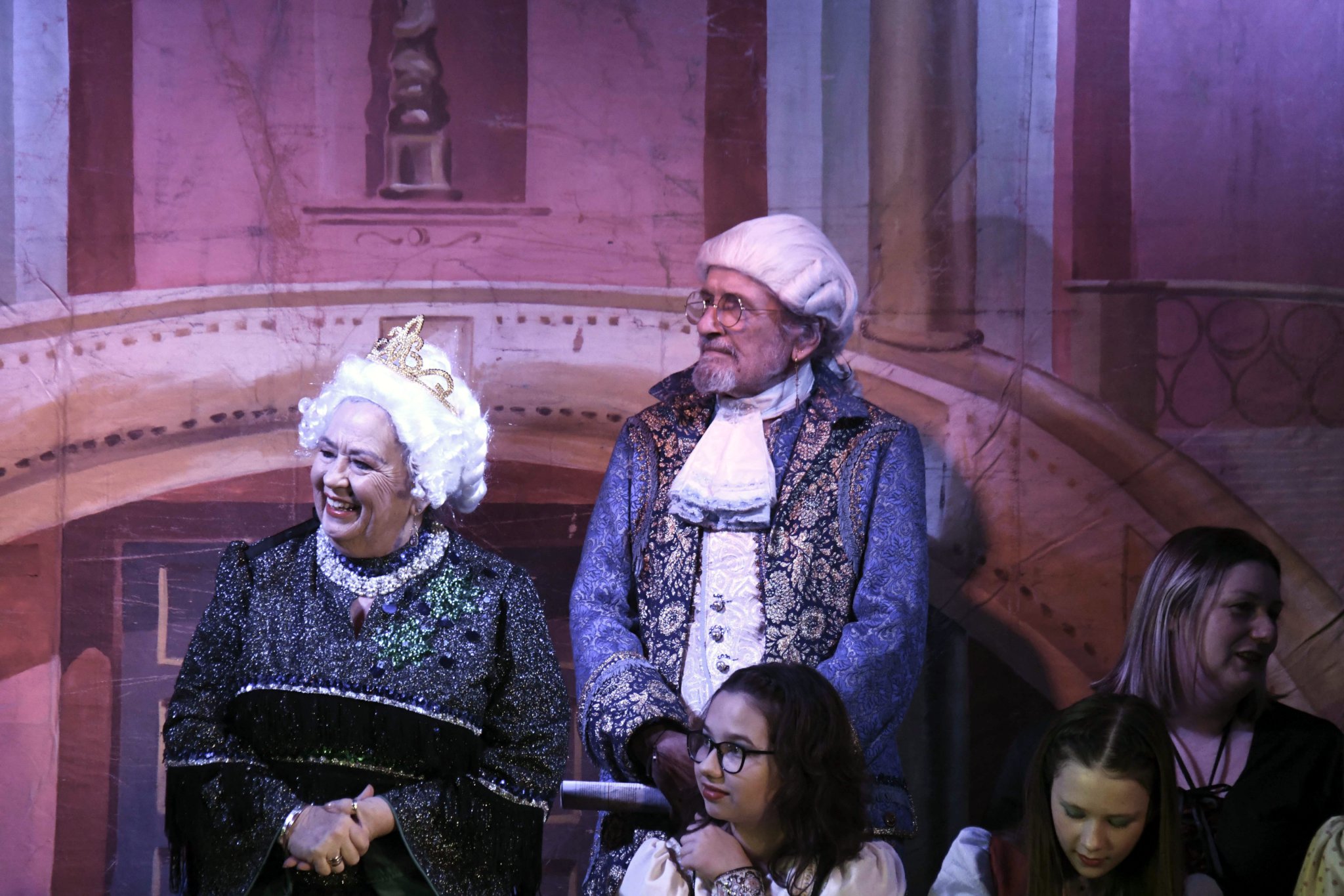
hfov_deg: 7.0
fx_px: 10918
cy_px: 448
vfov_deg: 4.7
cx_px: 672
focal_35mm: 292
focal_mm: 195
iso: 4000
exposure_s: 1/640
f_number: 7.1
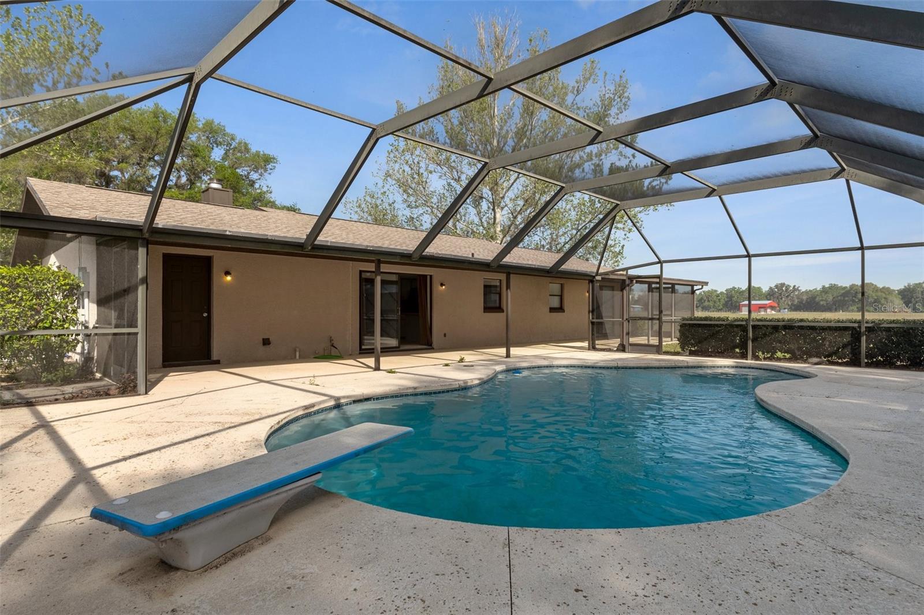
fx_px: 500
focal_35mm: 20
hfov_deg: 85.4
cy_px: 308
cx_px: 462
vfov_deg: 63.2
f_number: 8
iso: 320
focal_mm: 13
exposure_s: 1/500
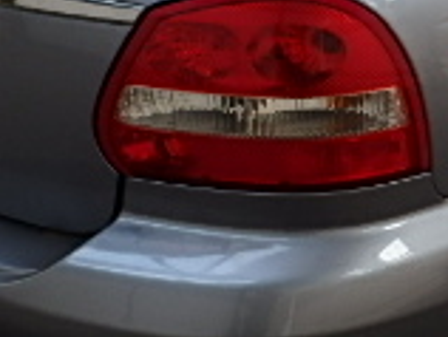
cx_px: 405
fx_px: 1257
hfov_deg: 19.8
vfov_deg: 15.2
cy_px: 91
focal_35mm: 97
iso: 160
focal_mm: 4.2
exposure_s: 1/60
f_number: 3.9
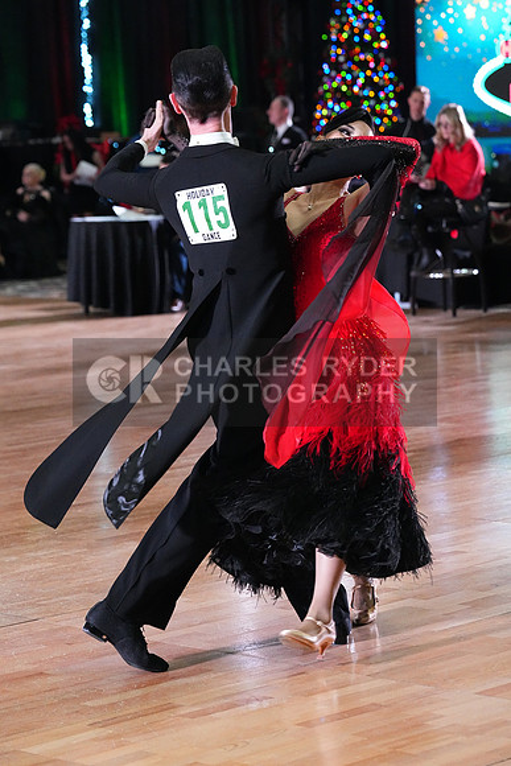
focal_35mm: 116
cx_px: 256
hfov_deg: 11.8
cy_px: 383
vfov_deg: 17.6
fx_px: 2468
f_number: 5
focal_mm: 116
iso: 10000
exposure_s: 1/400
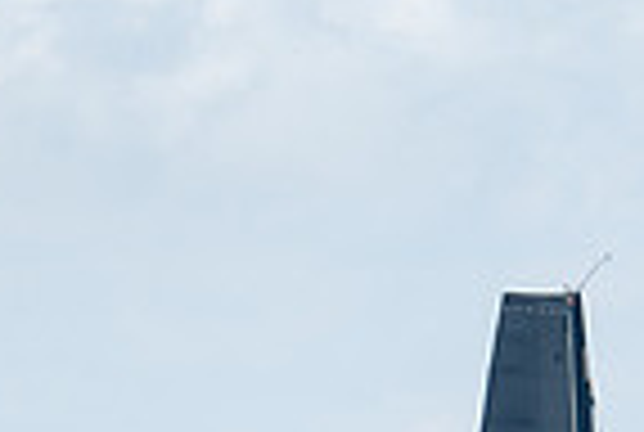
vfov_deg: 1.0
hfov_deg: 1.5
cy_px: 604
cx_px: 579
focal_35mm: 1407
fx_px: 25222
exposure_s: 1/2000
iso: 100
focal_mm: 200
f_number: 2.8
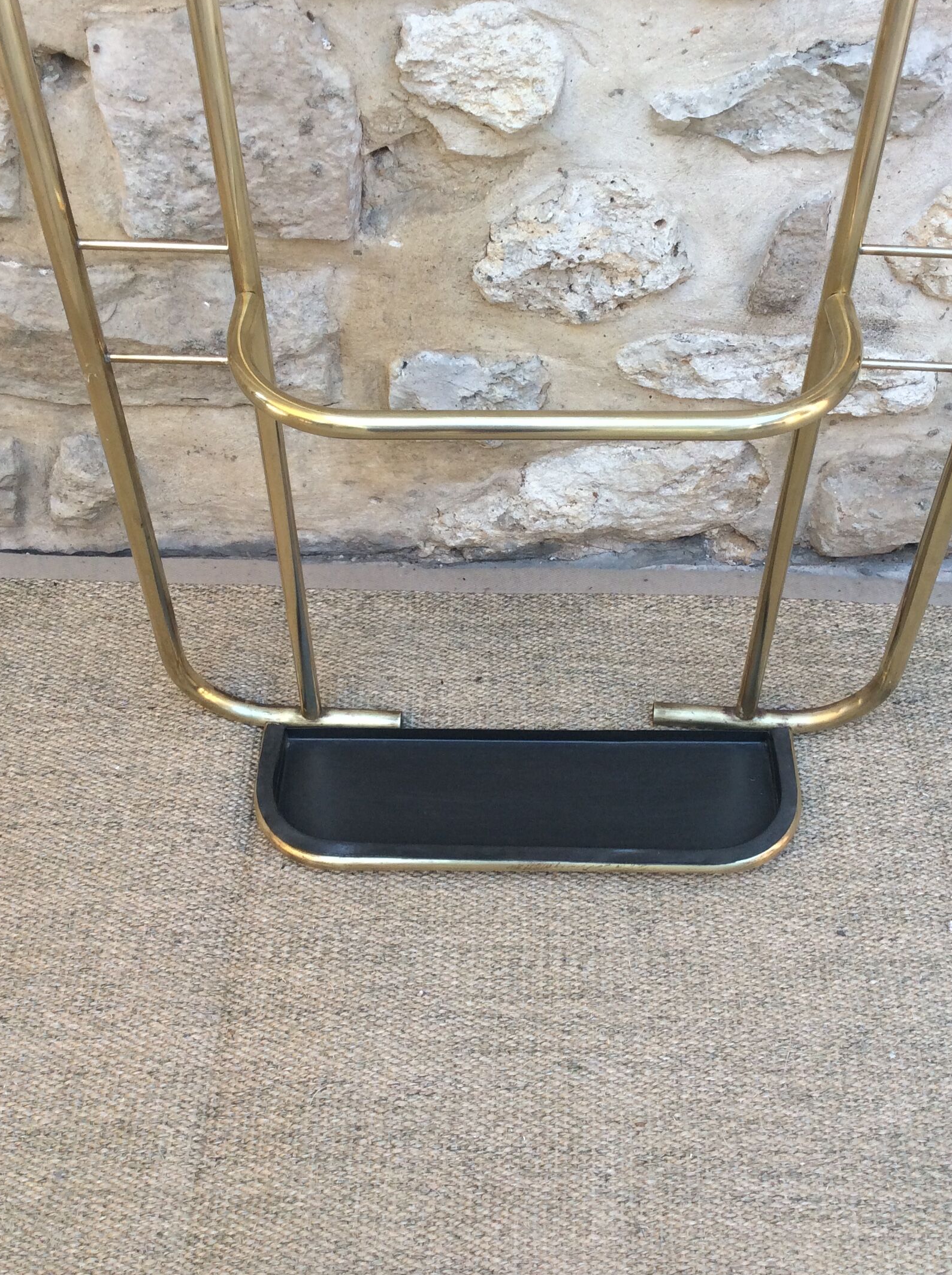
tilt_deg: -51.2
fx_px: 1434
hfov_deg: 36.7
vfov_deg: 47.8
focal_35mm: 39
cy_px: 540
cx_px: 508
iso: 32
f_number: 2.4
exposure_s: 1/100
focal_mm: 3.3
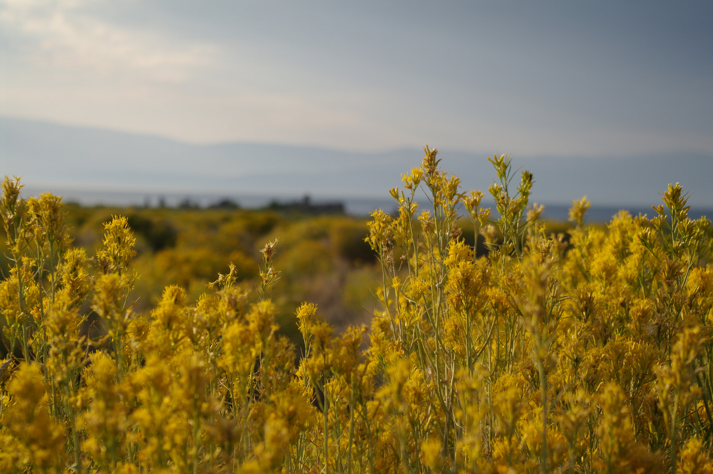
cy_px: 237
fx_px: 1632
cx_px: 356
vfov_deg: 16.5
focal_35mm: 82
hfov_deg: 24.6
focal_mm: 55
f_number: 8
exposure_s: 1/180
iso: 100
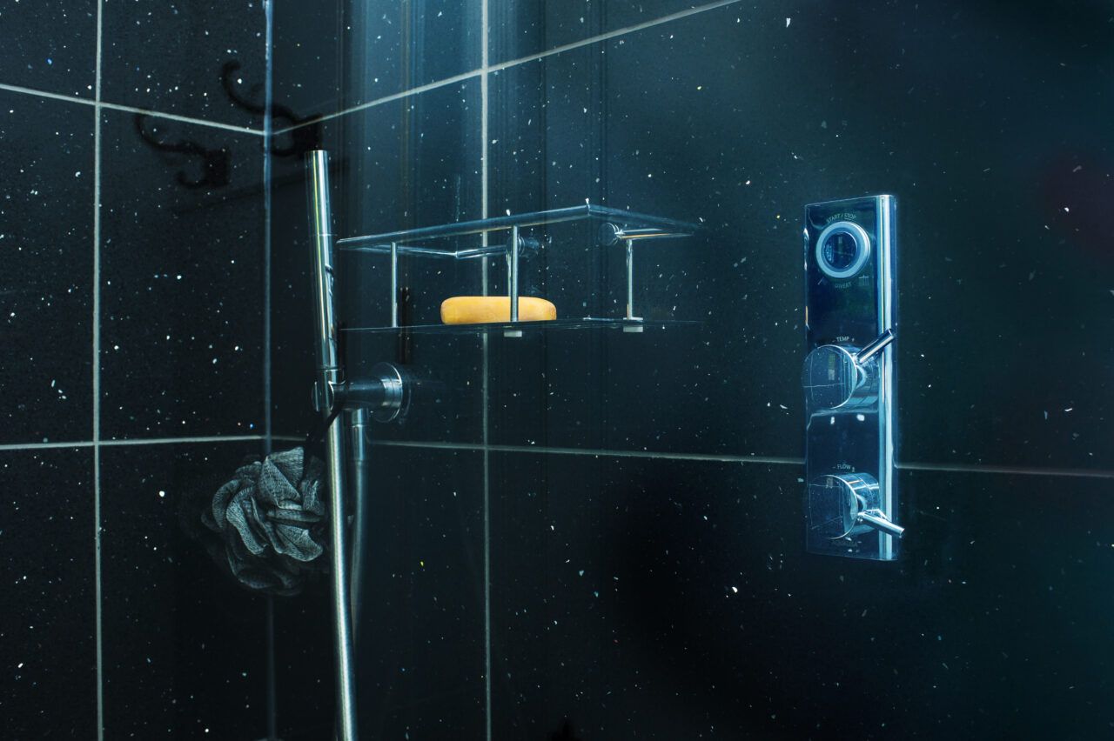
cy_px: 370
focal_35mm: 35
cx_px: 557
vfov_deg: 37.8
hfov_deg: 54.5
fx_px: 1082
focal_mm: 35
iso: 800
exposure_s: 1/100
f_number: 8
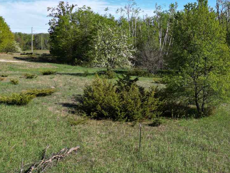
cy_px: 41
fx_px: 279
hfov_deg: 44.2
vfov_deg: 33.6
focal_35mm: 42
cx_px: 153
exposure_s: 1/2500
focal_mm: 6.72
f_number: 1.7
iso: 110
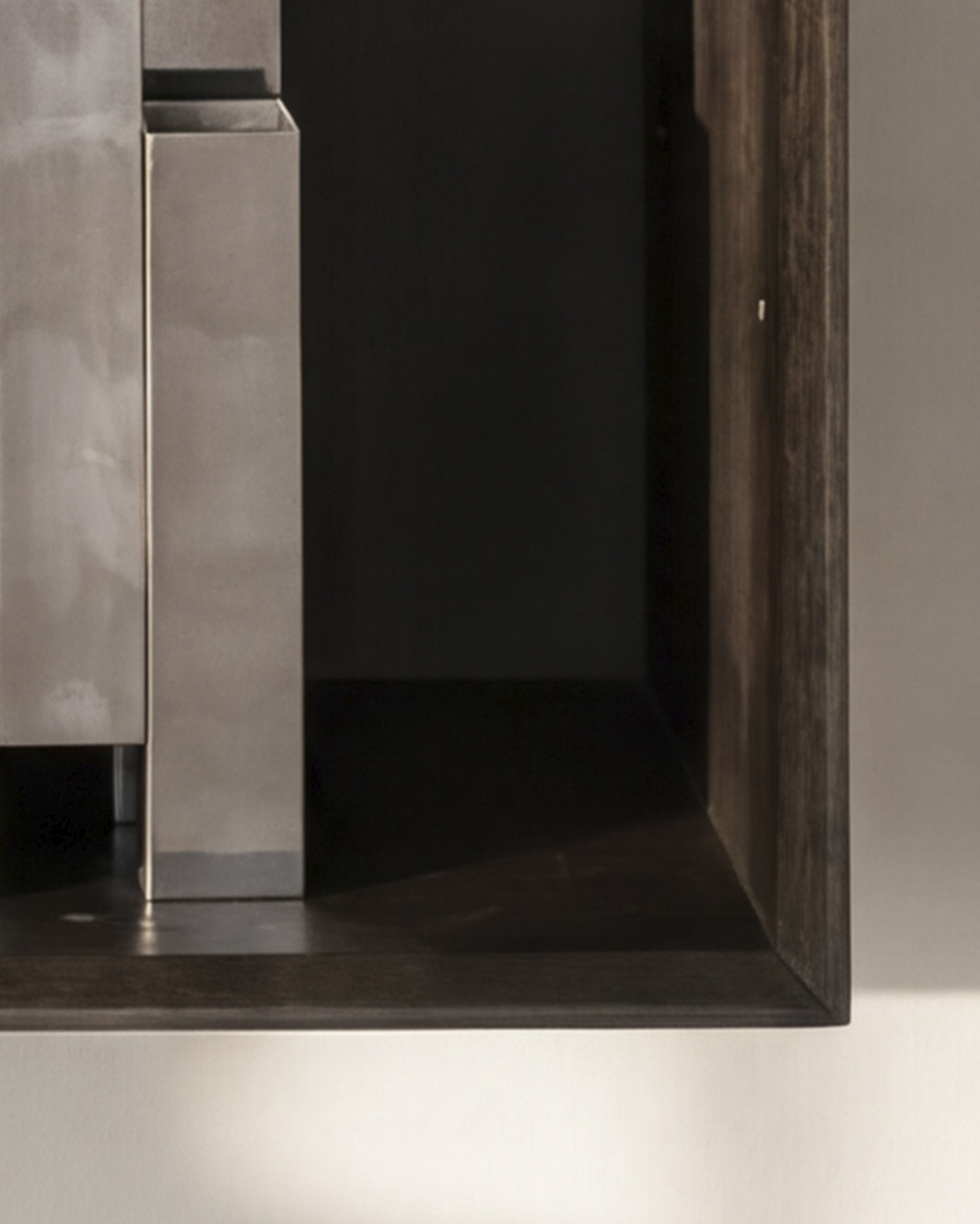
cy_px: -1848
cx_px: -430
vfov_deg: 5.0
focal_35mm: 373
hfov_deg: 4.1
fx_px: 13517
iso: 400
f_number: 4
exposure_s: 1/60
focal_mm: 64
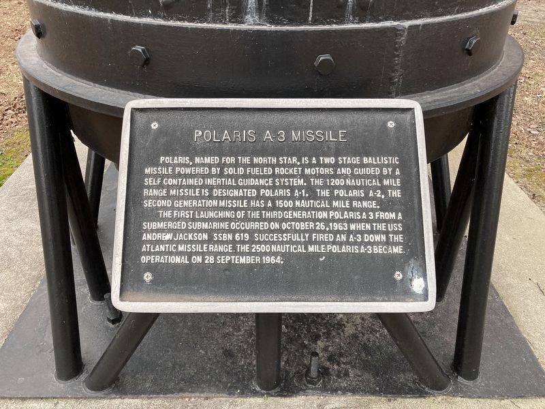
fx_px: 441
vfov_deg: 49.7
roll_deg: -1.0
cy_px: 204
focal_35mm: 28
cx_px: 272
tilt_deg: -33.1
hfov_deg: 63.4
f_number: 1.8
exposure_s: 1/107
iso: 80
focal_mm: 3.99
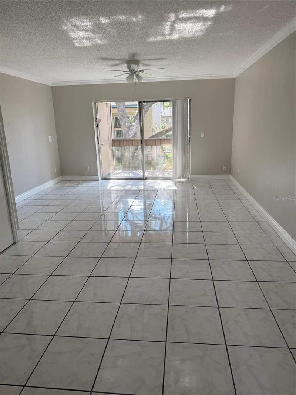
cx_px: 148
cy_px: 198
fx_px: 274
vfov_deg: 71.6
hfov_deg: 56.8
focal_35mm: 24
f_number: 1.78
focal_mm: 6.76
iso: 100
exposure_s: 1/238
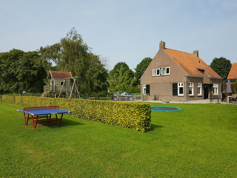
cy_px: 89
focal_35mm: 26
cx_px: 118
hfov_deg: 67.3
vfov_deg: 53.1
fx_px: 178
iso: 40
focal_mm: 4.2
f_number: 1.7
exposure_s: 1/2144
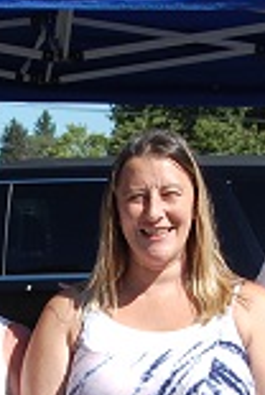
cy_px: 371
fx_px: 2374
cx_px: 38
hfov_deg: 6.4
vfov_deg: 9.5
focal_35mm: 216
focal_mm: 28
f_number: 10
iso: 200
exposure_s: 1/400
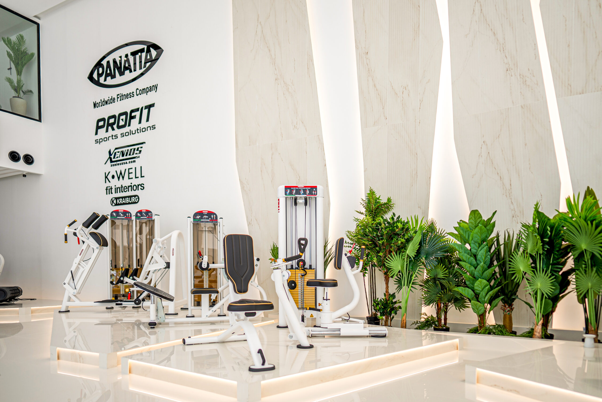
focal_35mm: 24
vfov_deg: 53.2
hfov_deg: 73.7
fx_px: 402
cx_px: 301
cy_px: 201
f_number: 1.4
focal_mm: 24
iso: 40
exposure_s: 1/500
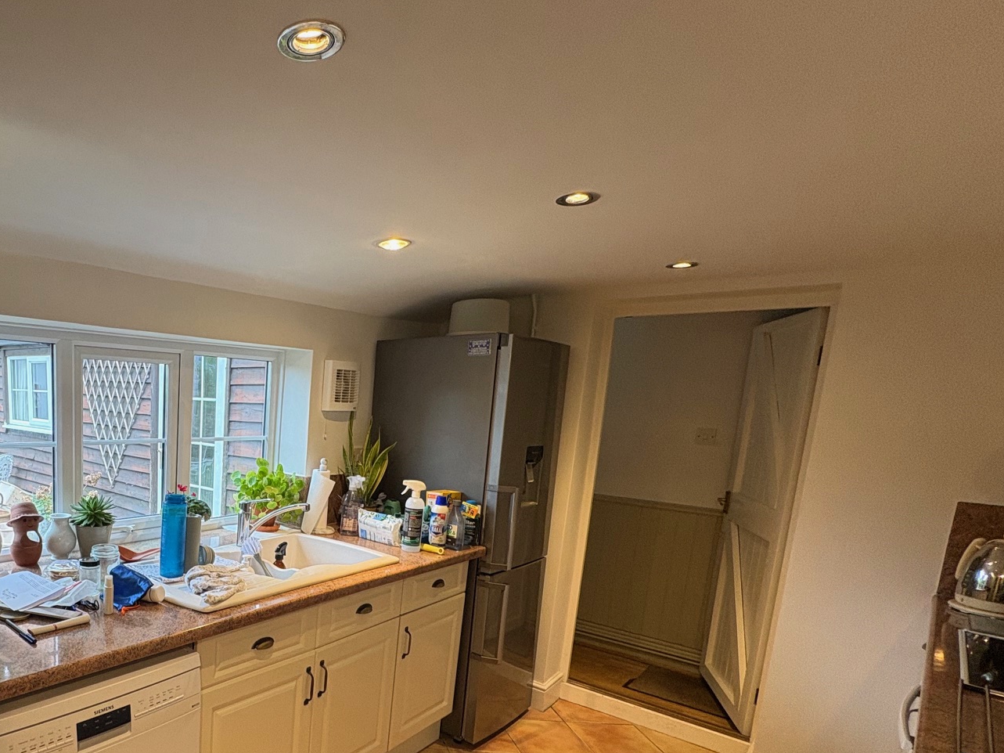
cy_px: 498
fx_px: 638
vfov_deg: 59.7
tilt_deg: -9.3
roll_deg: -1.4
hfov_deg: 69.9
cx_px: 220
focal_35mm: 22
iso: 125
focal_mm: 2.22
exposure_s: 1/100
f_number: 2.2
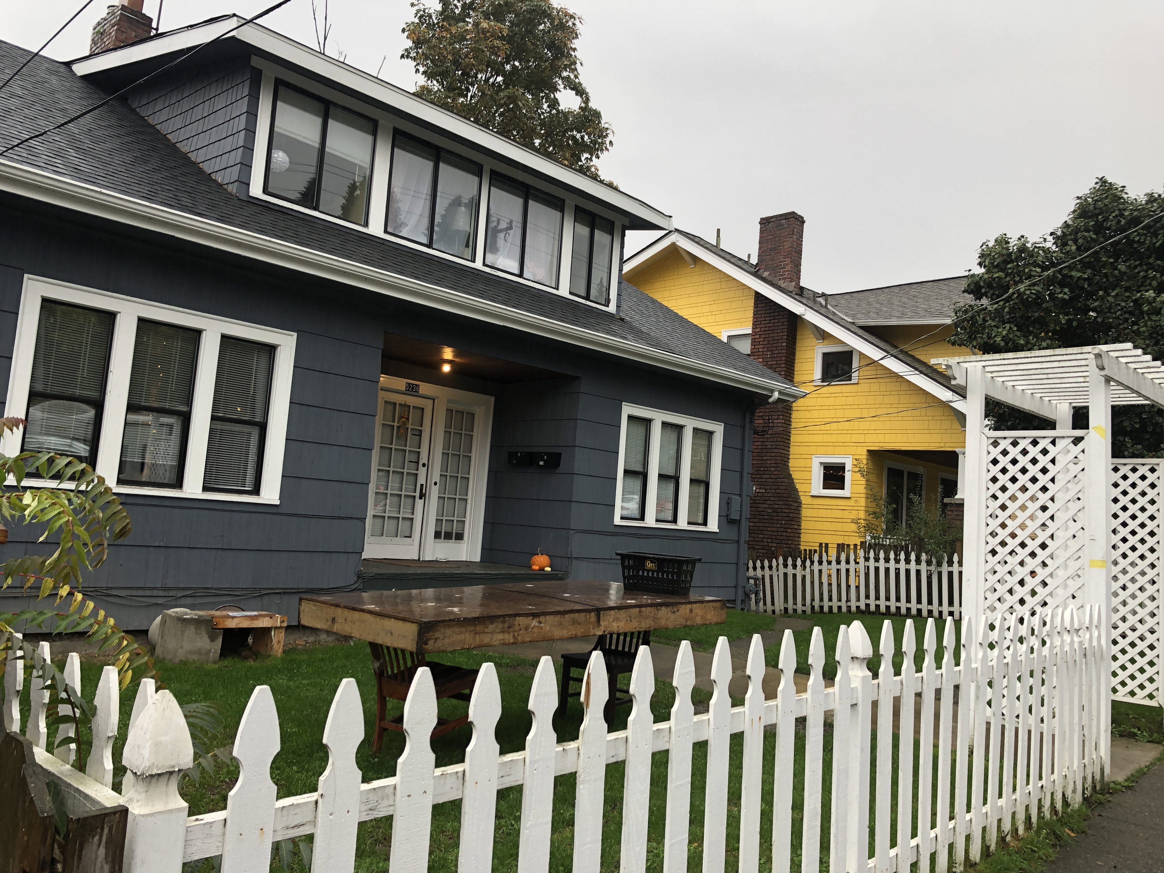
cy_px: 436
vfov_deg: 49.7
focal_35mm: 28
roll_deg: -3.7
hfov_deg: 63.4
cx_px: 582
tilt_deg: +5.7
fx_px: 942
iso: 64
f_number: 1.8
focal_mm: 3.99
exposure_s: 1/120
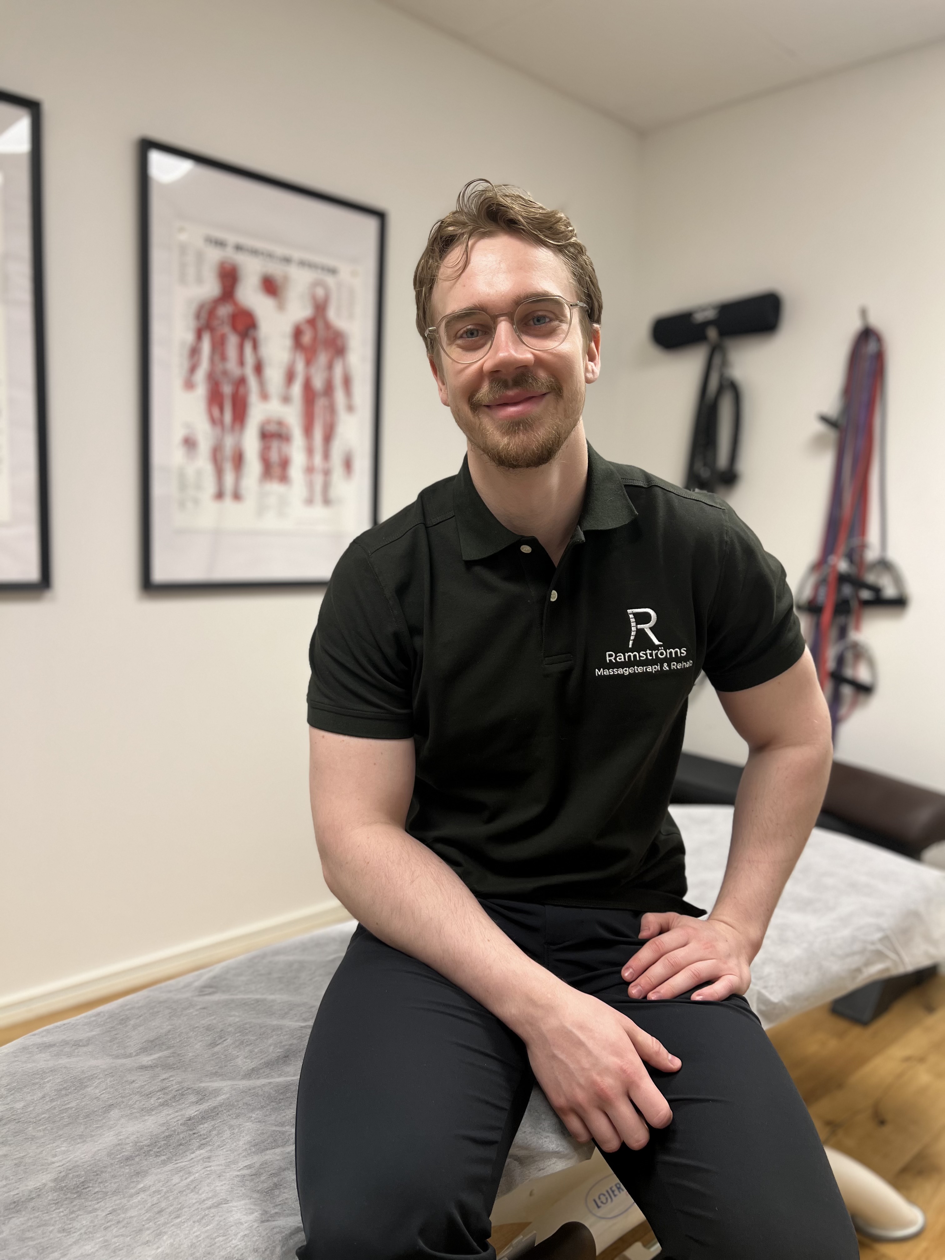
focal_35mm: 26
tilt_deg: -5.9
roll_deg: -2.1
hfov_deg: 53.1
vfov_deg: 67.3
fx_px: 946
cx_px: 472
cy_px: 630
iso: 80
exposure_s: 1/50
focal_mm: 5.7
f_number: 1.5
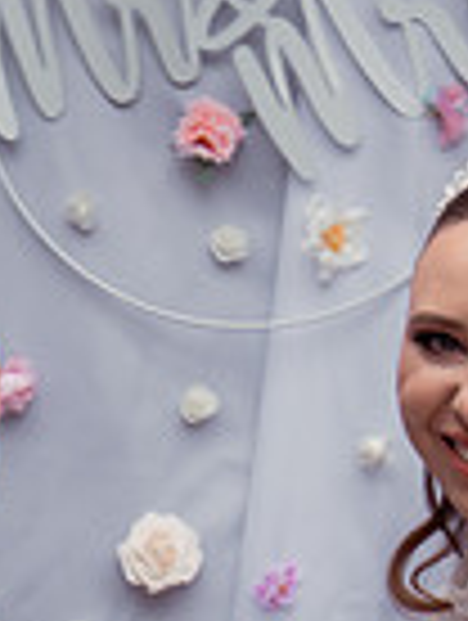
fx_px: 2570
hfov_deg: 10.3
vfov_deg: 13.2
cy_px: 873
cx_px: -22
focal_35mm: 143
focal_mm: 30
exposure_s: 1/320
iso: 200
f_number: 3.5
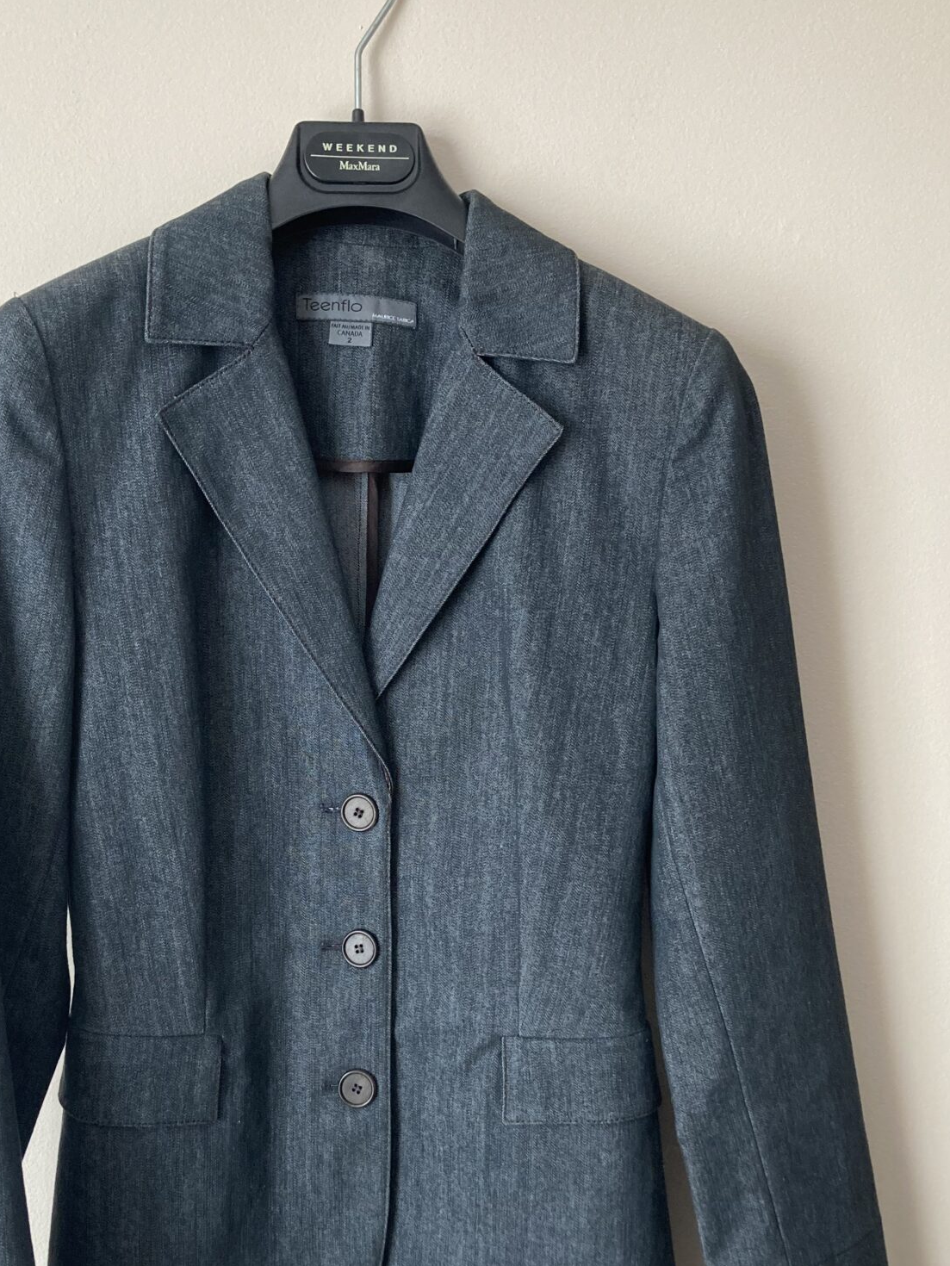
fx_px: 1427
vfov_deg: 47.7
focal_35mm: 39
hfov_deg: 36.8
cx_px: 403
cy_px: 739
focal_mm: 3.99
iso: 125
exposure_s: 1/60
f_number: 1.8
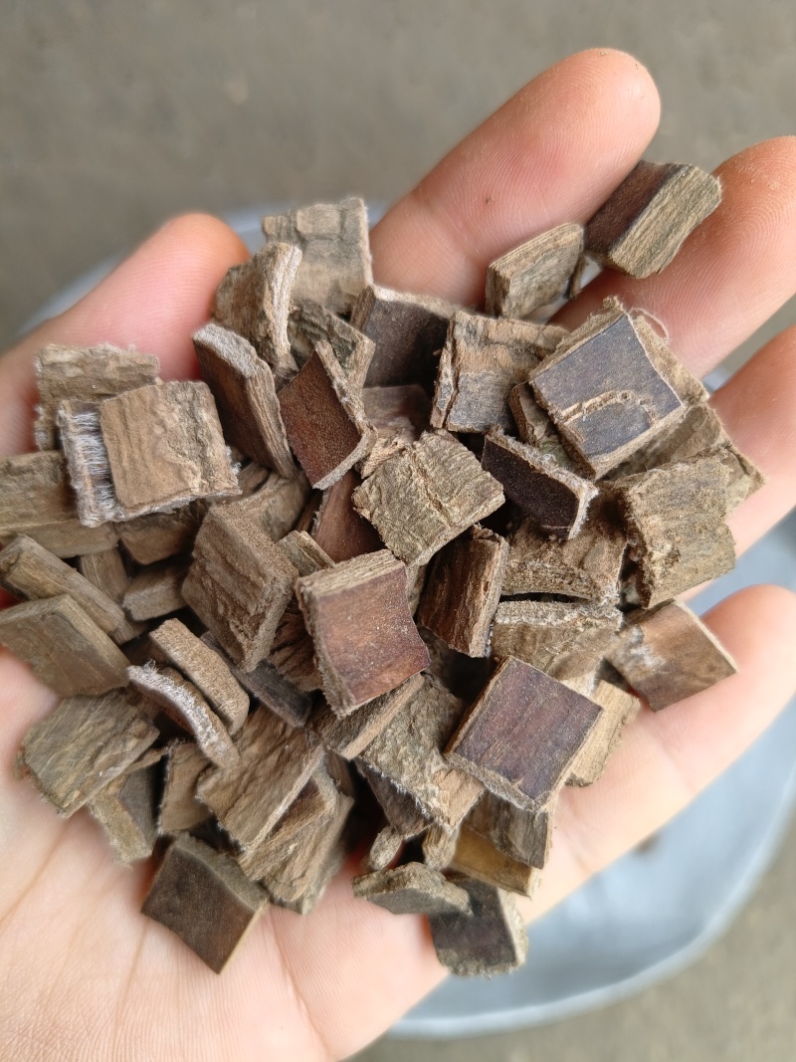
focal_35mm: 23
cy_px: 531
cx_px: 398
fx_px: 705
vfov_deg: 73.9
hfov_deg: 58.9
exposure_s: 1/124
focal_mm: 5.5
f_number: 1.88
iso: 50
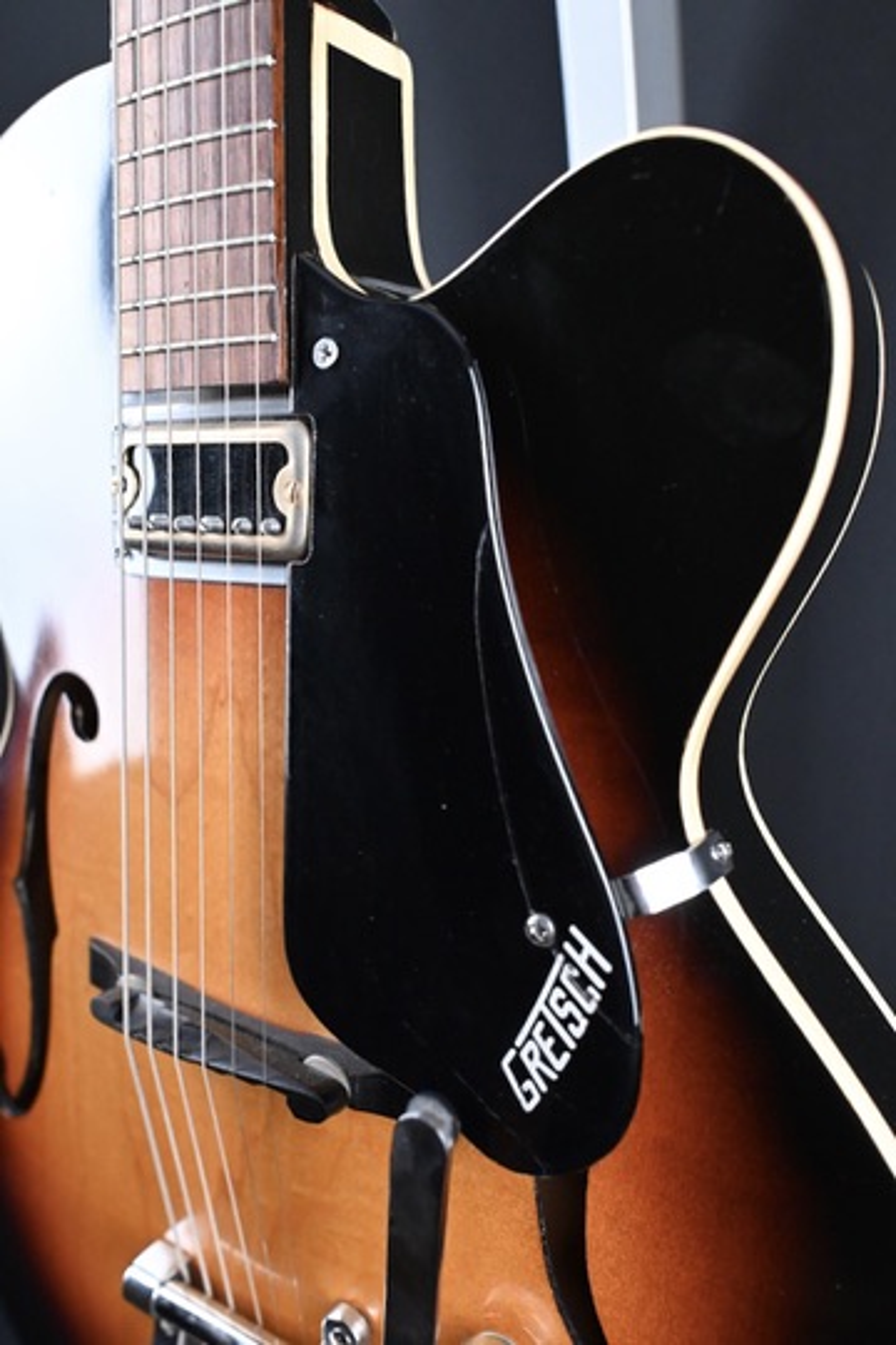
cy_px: 672
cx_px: 448
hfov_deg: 53.1
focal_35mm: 24
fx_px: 896
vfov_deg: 73.7
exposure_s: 1/100
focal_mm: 16
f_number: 2.8
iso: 3200
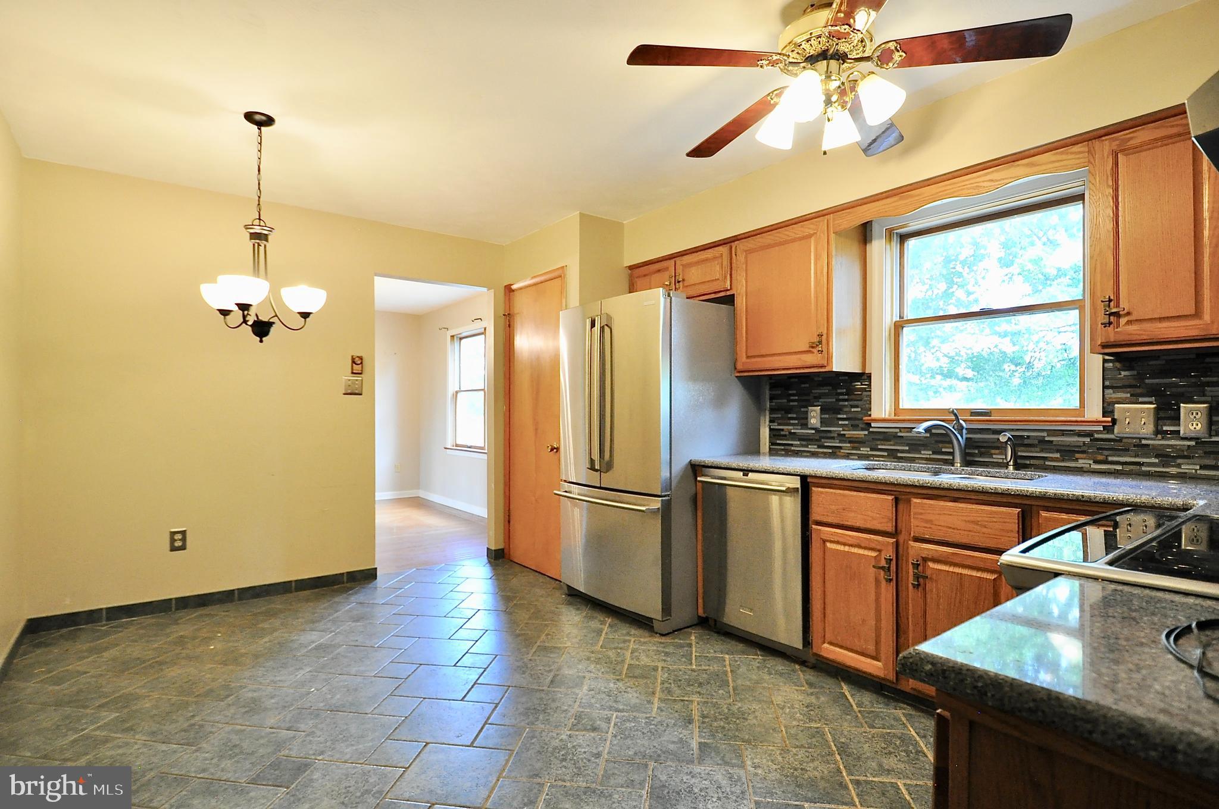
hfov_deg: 90.1
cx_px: 610
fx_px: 609
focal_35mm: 18
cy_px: 404
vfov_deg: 67.2
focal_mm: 12
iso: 1250
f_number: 4
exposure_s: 1/60
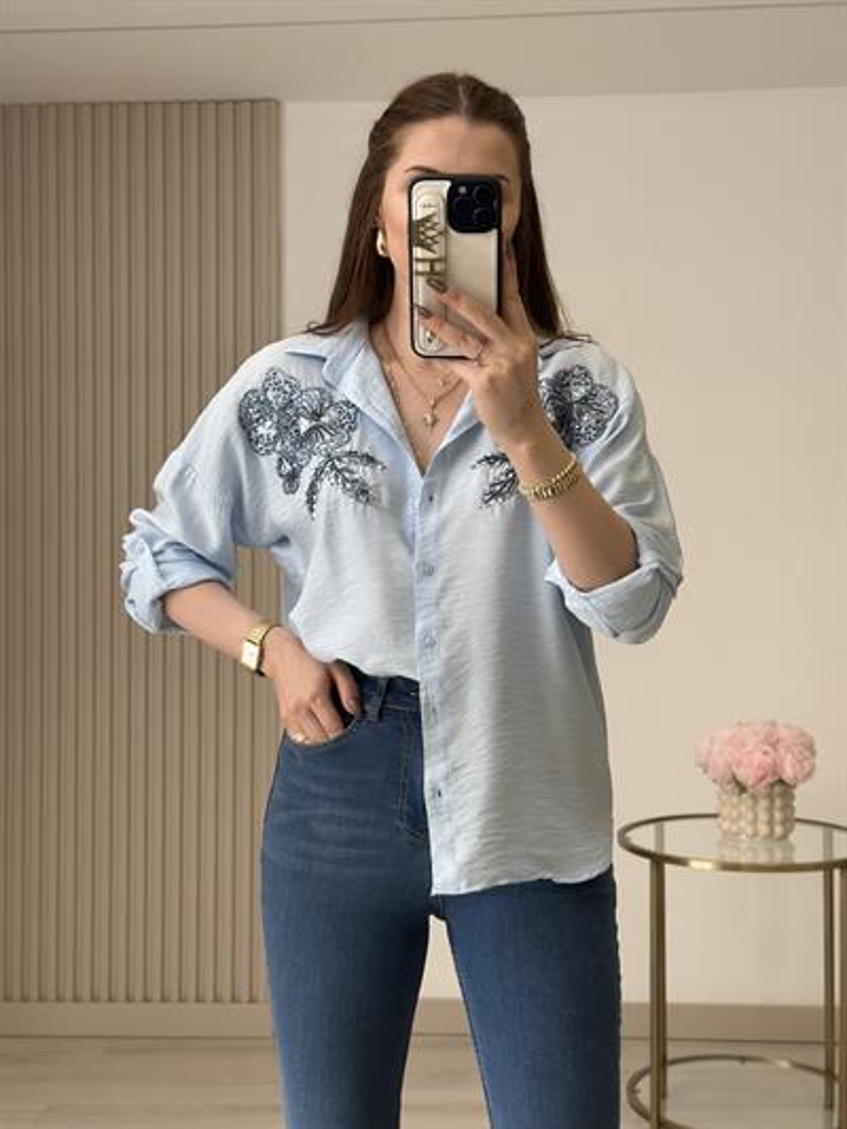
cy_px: 564
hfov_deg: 30.3
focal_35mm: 48
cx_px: 424
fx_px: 1565
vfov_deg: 39.6
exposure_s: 1/546
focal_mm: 6.86
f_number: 1.78
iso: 80
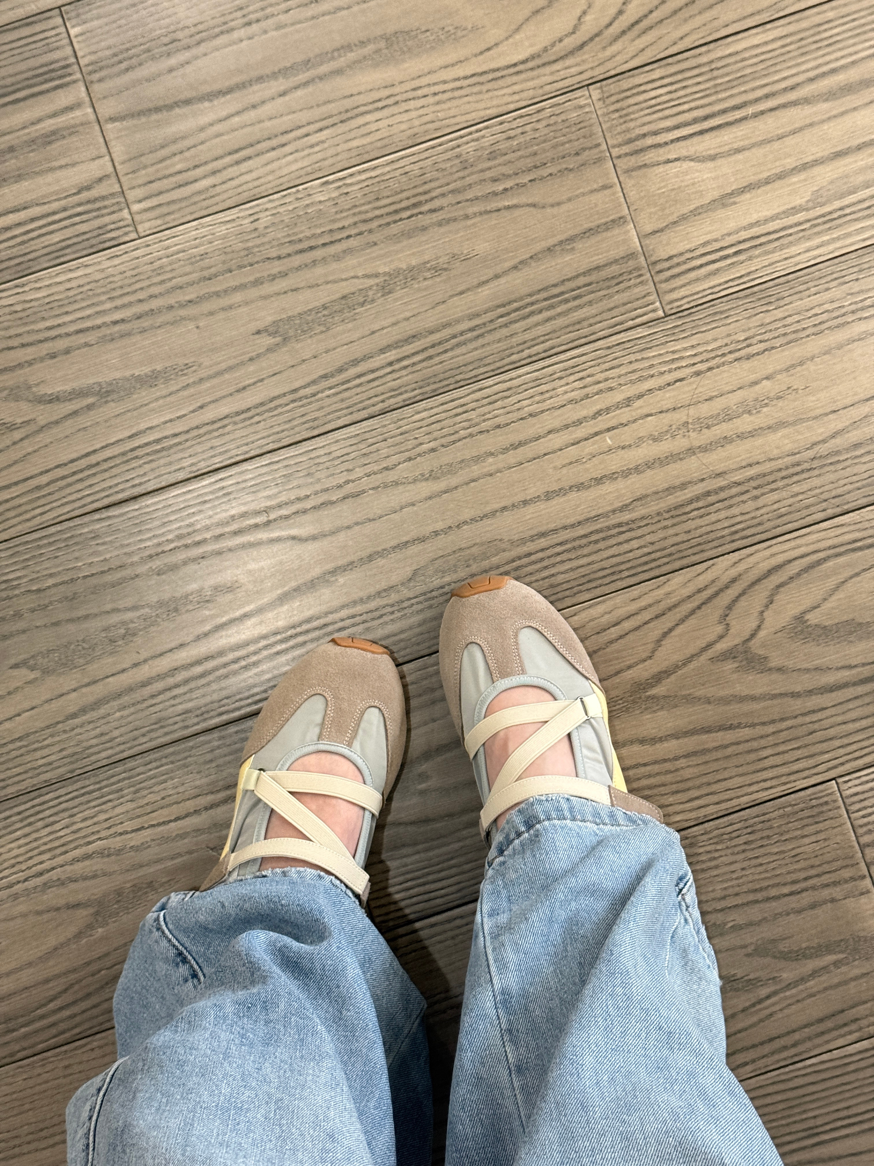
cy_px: 583
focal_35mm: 48
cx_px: 437
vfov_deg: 39.7
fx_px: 1616
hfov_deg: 30.3
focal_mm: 6.76
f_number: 1.78
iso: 250
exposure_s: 1/50
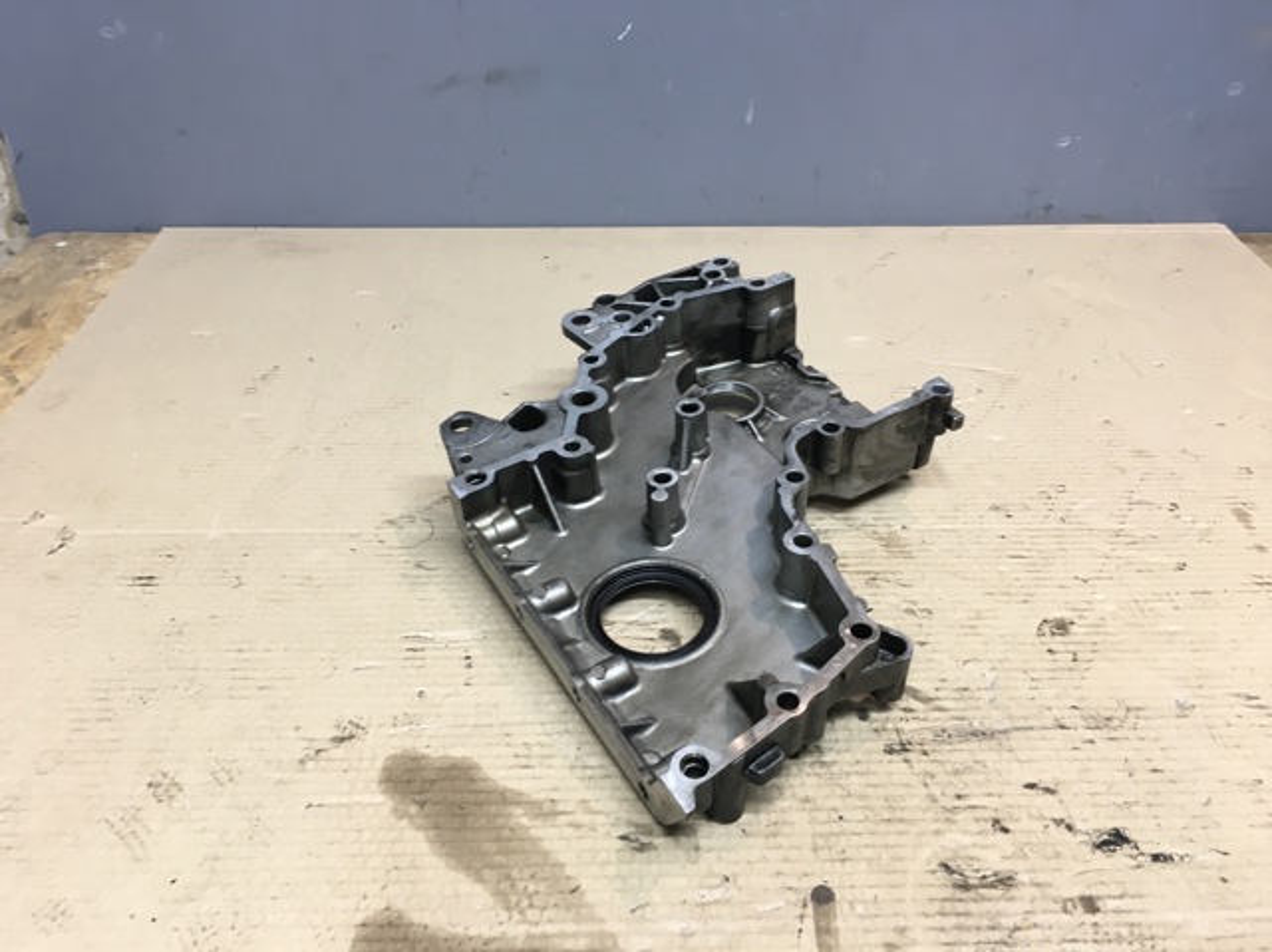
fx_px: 1065
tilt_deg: -33.0
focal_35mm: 29
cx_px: 636
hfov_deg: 61.7
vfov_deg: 48.2
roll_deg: -0.6
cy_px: 476
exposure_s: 1/33
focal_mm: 4.15
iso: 80
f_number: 2.2
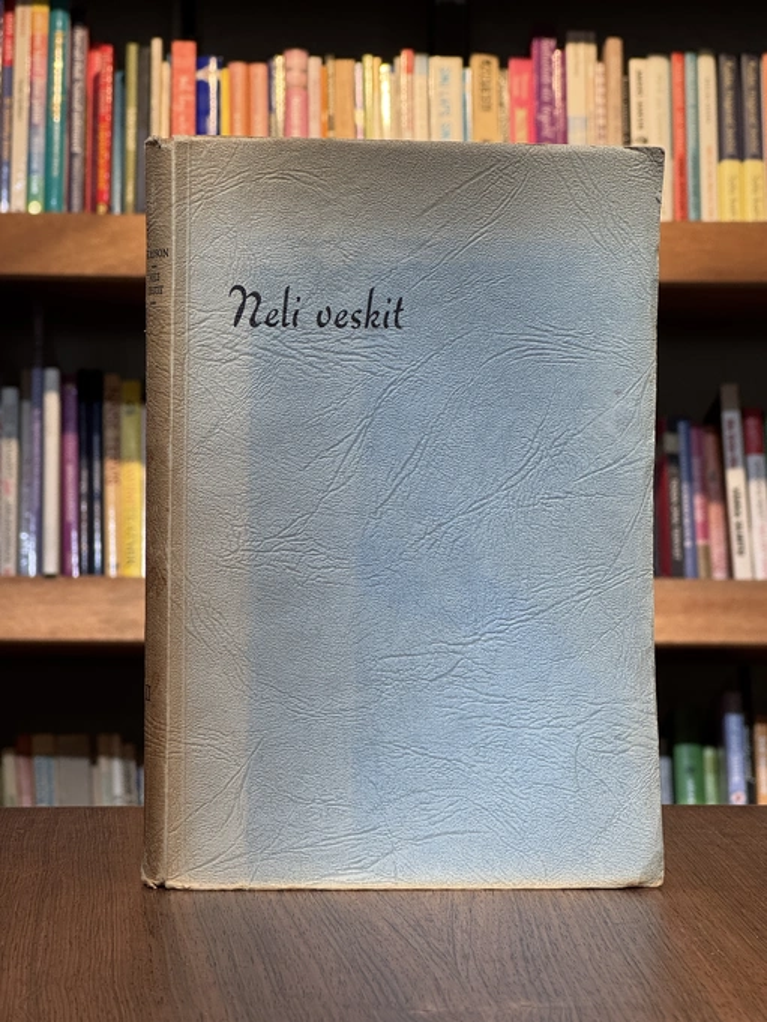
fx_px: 2274
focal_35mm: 77
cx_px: 384
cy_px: 511
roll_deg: -0.3
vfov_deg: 25.3
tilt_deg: -0.9
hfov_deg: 19.1
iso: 125
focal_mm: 9
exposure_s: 1/99
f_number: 2.8
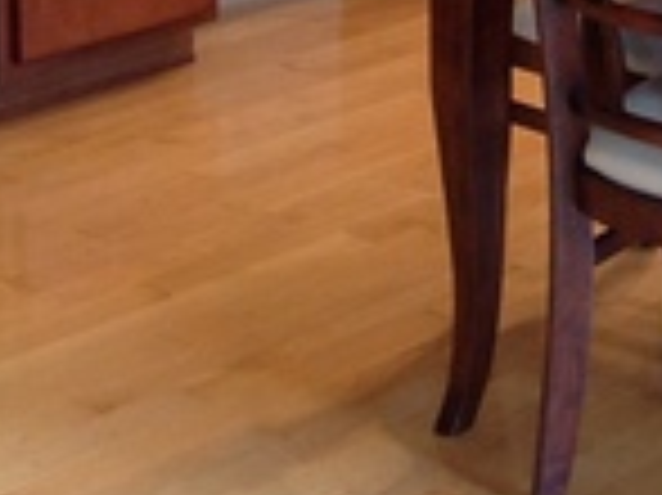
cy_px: -531
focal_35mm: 152
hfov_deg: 12.4
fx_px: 2904
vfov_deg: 9.1
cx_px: 964
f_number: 2.4
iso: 125
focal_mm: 4.28
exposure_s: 1/15
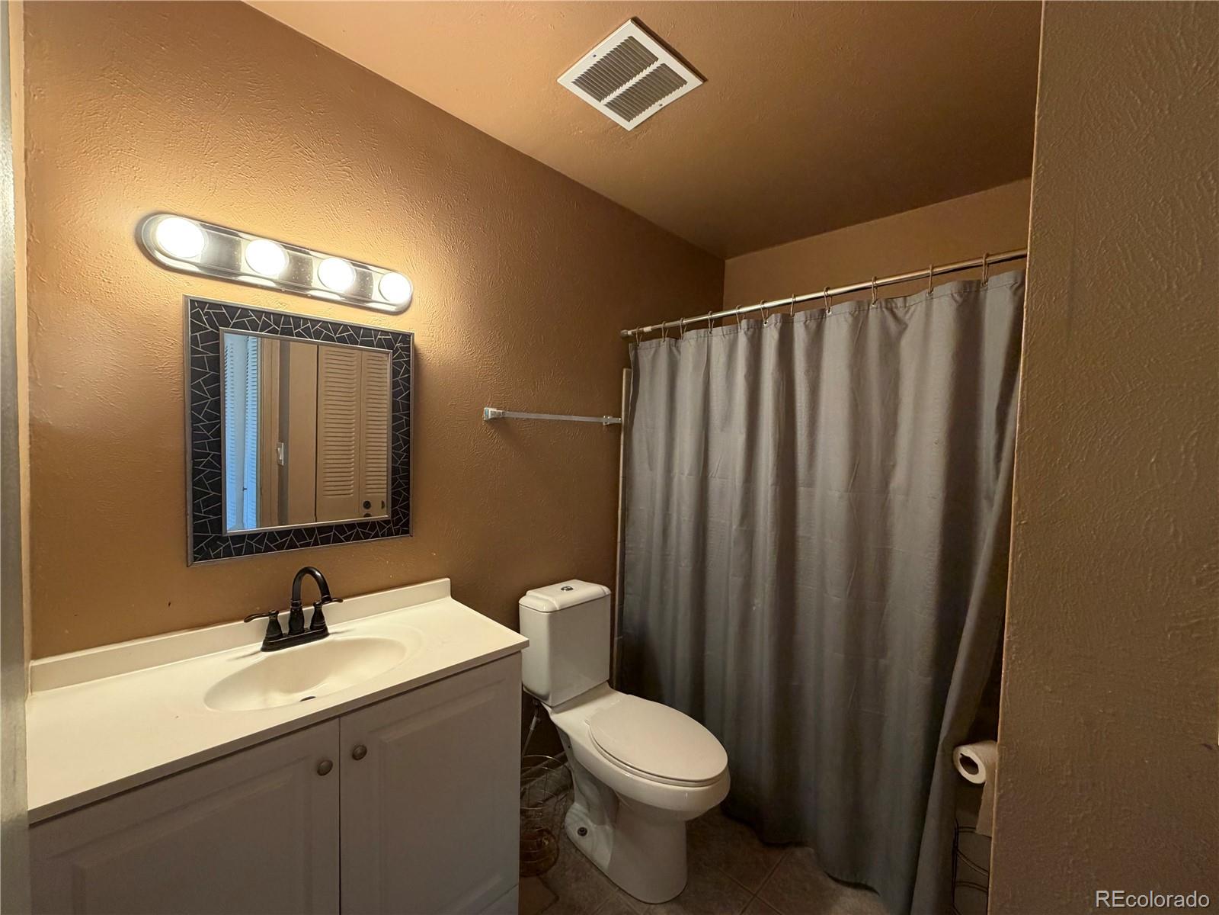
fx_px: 493
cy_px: 458
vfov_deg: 85.7
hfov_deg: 102.1
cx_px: 610
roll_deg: -1.7
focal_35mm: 14
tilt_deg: -3.1
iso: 320
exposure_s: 1/60
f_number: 2.2
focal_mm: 2.22
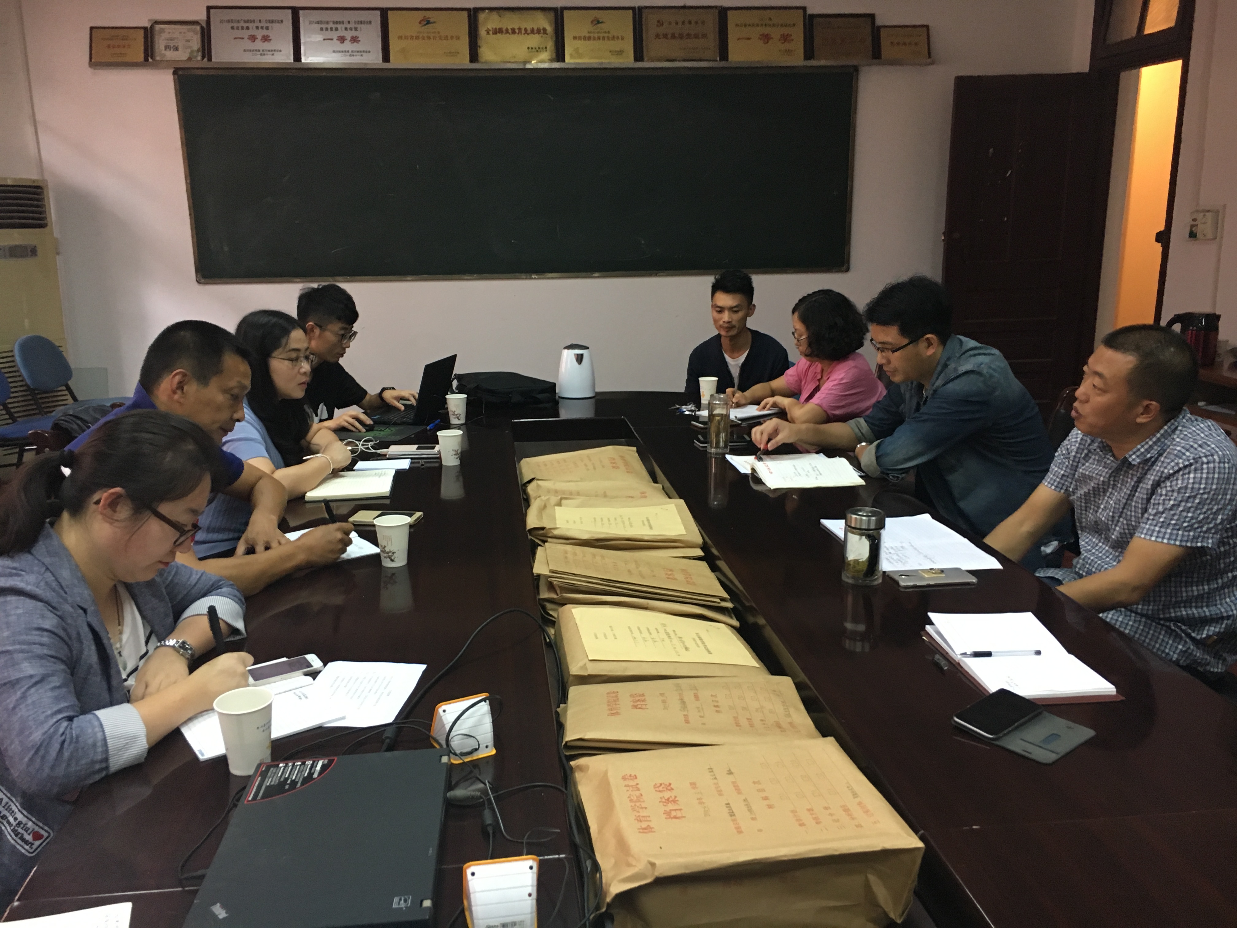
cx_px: 618
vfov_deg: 48.2
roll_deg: -0.6
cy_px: 464
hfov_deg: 61.7
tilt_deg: -13.3
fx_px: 1036
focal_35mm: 29
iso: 160
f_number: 2.2
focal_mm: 4.15
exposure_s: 1/33
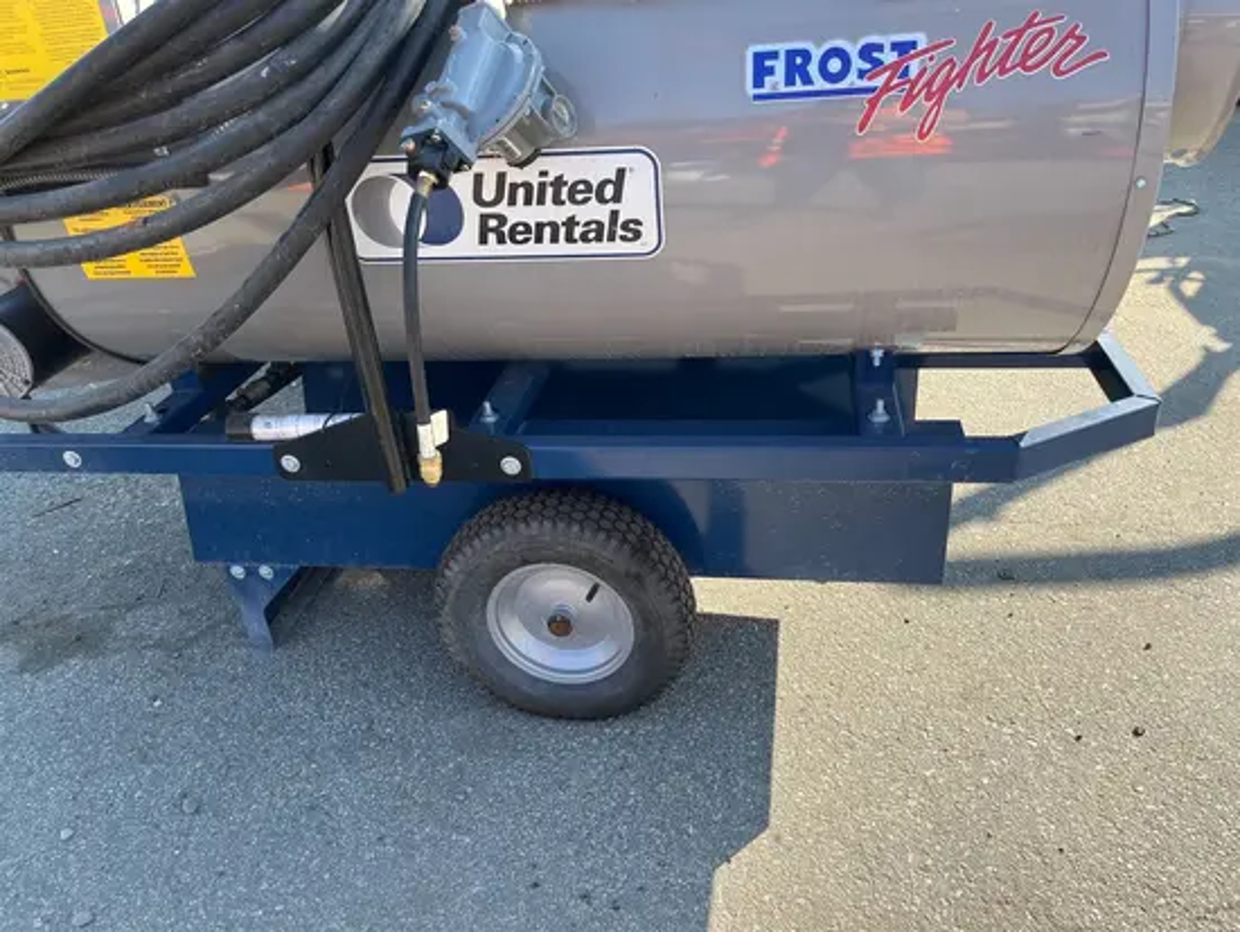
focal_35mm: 26
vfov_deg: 53.1
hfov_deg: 67.3
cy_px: 466
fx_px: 932
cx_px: 620
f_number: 1.6
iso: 50
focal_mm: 5.1
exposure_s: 1/693
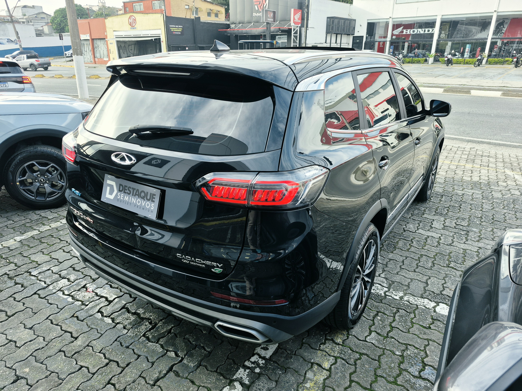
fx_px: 347
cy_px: 196
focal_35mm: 23
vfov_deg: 58.9
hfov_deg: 73.9
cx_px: 261
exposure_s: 1/230
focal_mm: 5.4
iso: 25
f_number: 1.8
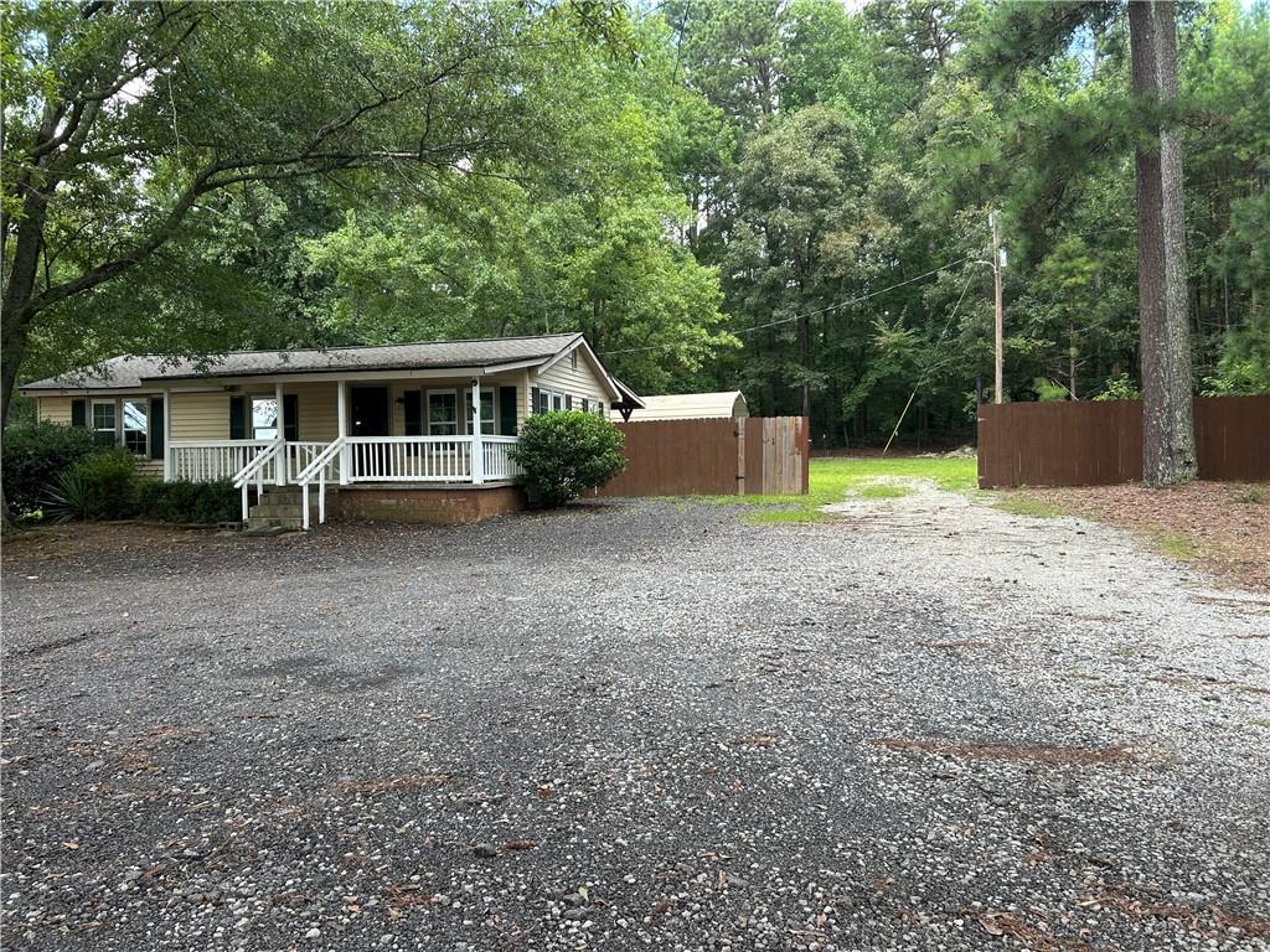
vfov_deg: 53.1
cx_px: 635
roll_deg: +0.8
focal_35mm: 26
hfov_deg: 67.3
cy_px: 476
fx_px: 954
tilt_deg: -0.7
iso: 40
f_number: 1.5
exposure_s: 1/200
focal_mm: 5.7
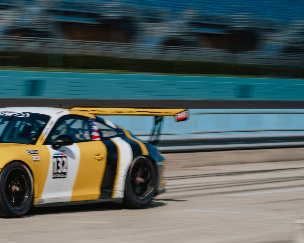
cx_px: -5
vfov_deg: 7.6
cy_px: 102
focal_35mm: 204
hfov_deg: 9.4
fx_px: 1835
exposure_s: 1/60
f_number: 16
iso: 100
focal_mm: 105
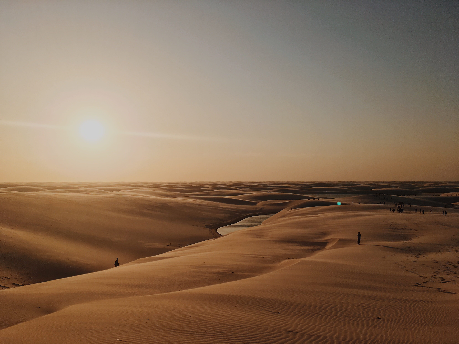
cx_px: 230
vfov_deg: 48.2
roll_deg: +0.9
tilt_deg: +0.3
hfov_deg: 61.7
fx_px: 385
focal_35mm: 29
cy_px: 172
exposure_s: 1/2959
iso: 25
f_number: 2.2
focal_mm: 4.15
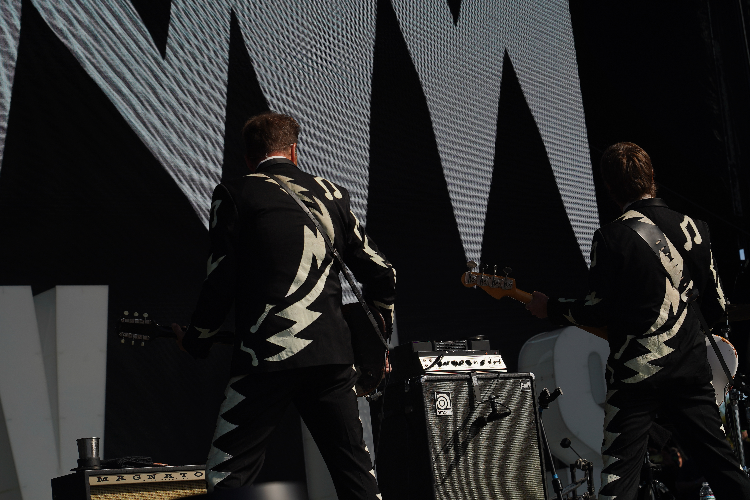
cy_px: 250
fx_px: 2187
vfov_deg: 13.0
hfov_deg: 19.5
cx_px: 375
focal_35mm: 105
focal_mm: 105
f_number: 8
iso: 100
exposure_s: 1/800
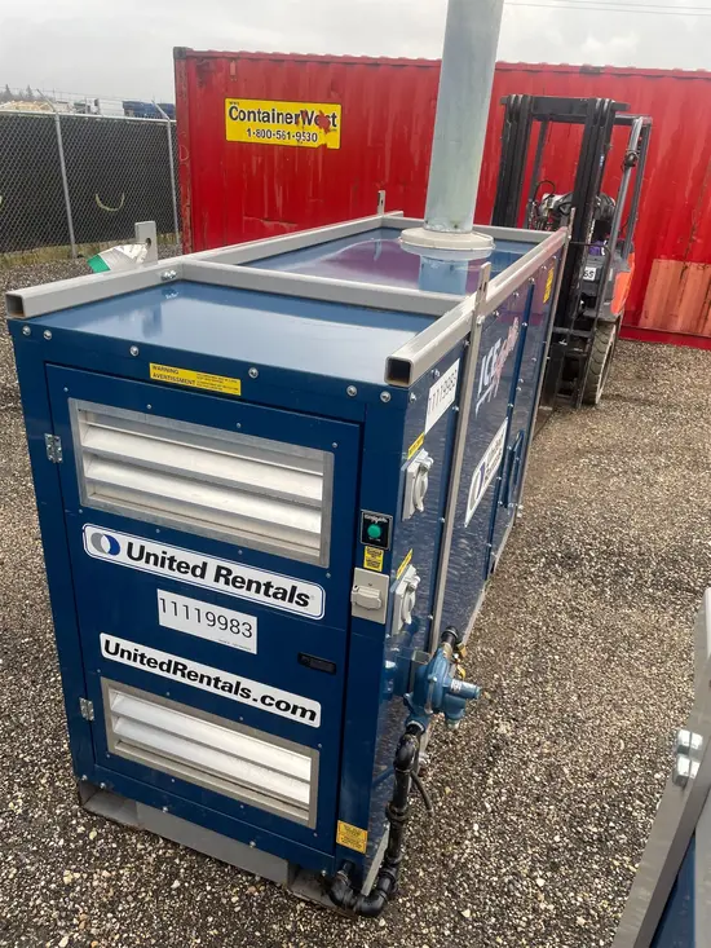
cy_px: 474
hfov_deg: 53.1
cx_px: 356
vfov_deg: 67.3
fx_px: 712
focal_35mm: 26
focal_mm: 4.2
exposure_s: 1/413
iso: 32
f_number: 1.6
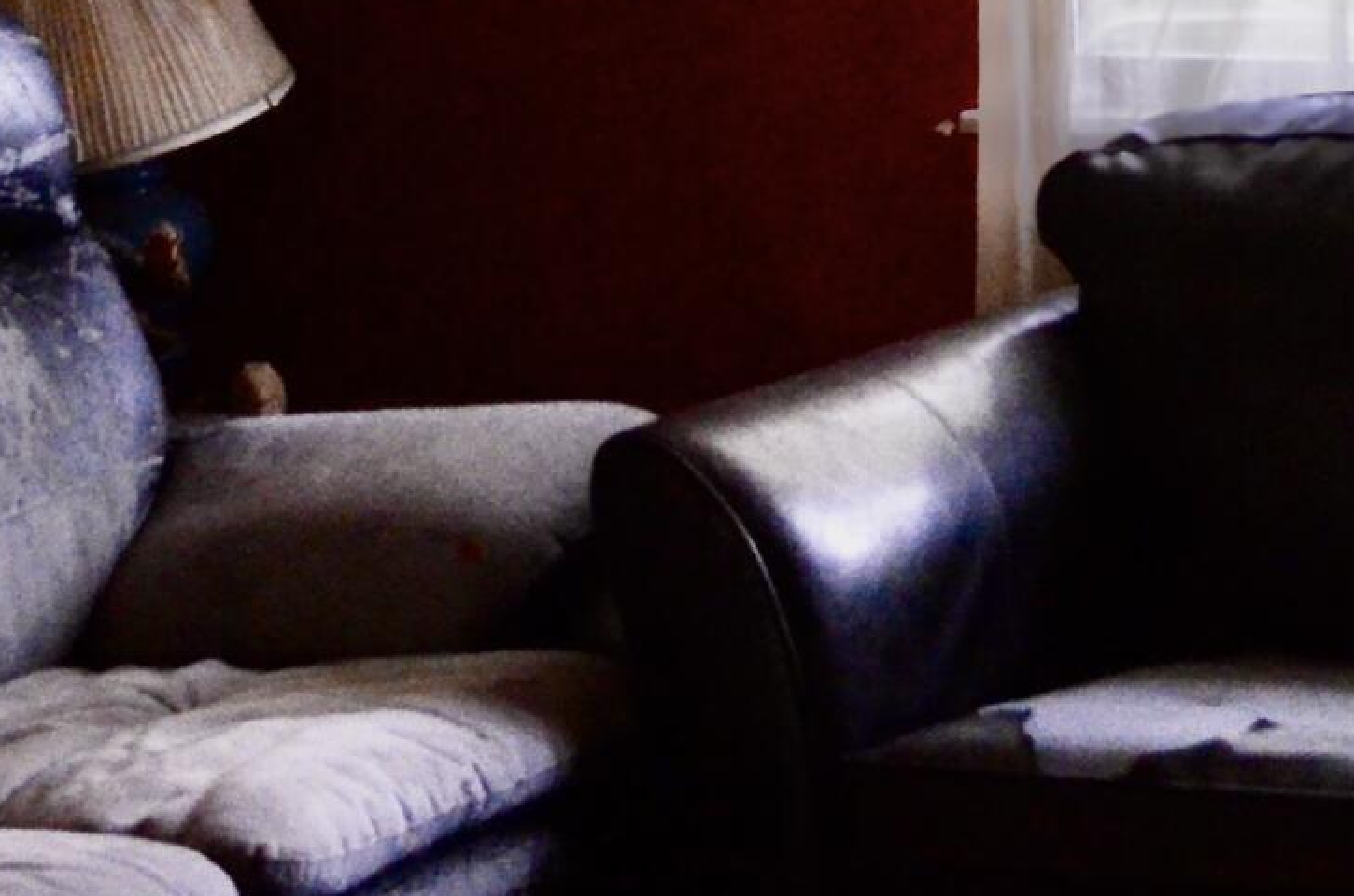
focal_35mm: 149
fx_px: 5592
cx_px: 753
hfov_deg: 13.8
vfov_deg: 8.9
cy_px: -436
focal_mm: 24
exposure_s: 1/100
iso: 1600
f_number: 4
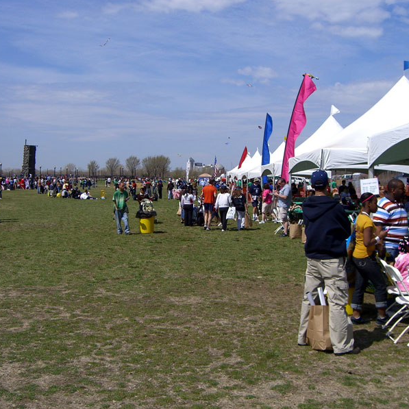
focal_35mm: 45
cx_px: 199
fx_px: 602
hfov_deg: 37.5
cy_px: 204
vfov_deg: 37.6
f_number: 8
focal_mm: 7.9
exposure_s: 1/320
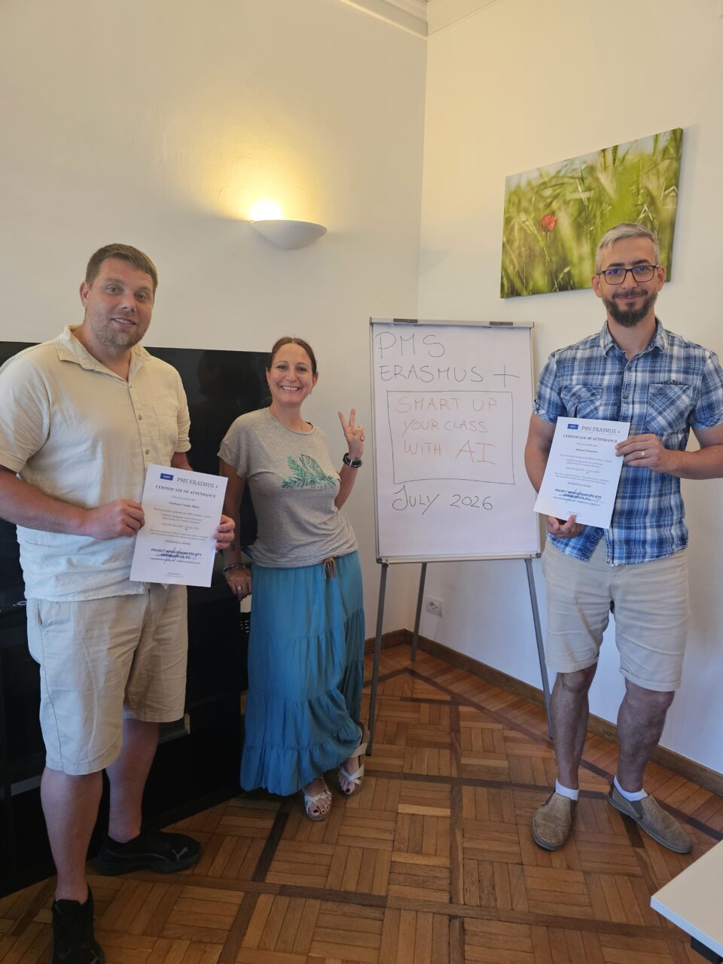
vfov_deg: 73.9
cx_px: 362
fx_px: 641
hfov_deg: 58.9
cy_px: 482
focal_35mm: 23
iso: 400
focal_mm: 6.3
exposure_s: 1/100
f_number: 1.7
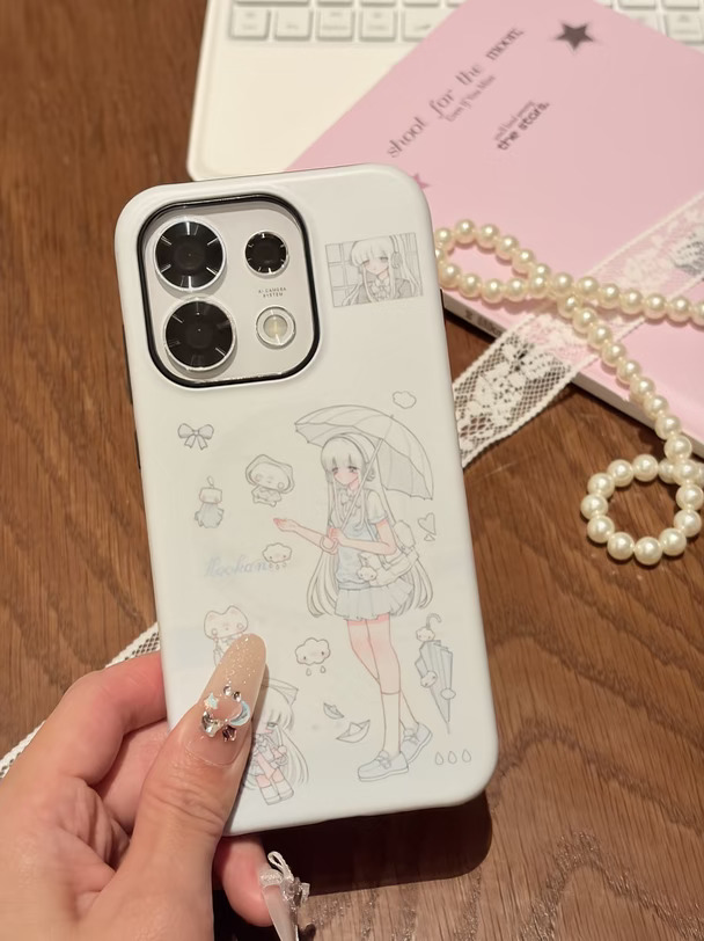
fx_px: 1412
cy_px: 470
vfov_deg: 36.8
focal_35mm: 52
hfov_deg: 28.0
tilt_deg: -53.1
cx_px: 352
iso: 200
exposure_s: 1/33
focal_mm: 5.96
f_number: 1.6
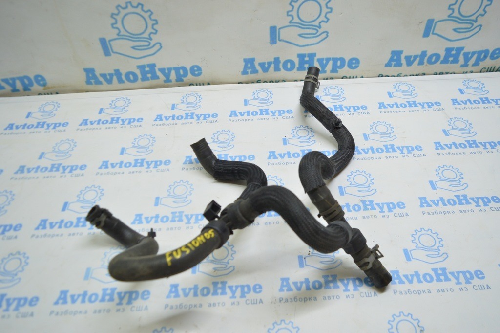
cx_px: 250
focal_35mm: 27
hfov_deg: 67.4
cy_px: 166
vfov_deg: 47.9
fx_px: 375
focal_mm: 18
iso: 400
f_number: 3.5
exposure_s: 1/60
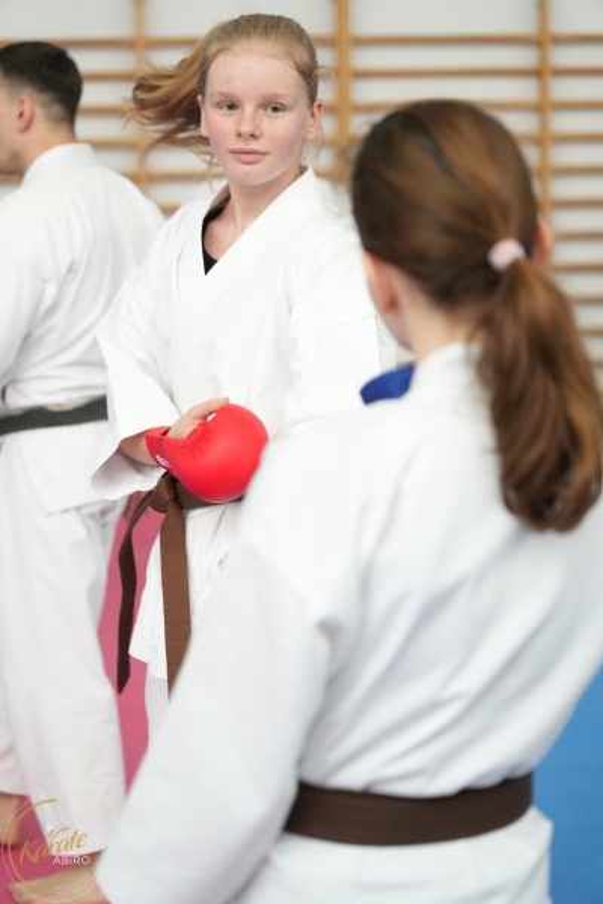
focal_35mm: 94
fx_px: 2362
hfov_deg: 14.6
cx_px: 302
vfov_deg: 21.7
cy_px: 452
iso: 3200
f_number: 4
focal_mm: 94
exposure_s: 1/320
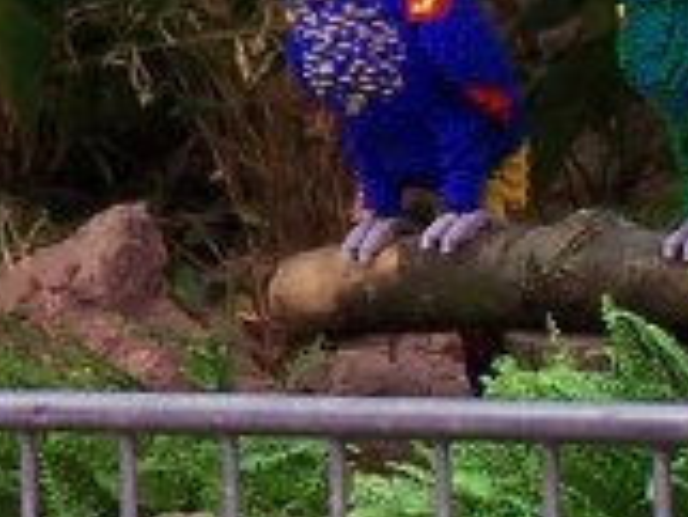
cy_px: -244
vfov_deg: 3.1
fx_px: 9488
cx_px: -889
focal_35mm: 477
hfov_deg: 4.1
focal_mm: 12.4
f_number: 3.2
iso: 80
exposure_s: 1/2
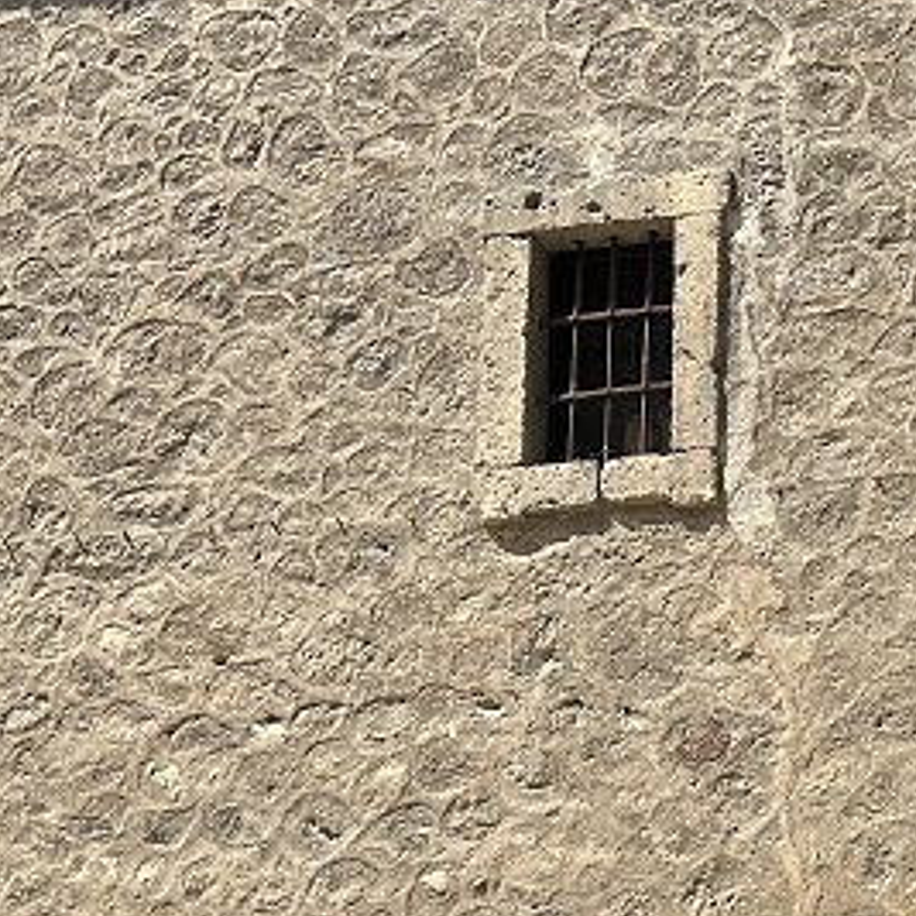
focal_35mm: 80
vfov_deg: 21.0
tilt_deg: +12.9
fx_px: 2395
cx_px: 1040
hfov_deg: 20.5
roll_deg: -0.3
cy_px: 889
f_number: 1.78
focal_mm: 6.86
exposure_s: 1/5000
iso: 80
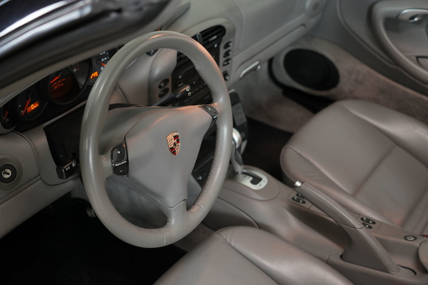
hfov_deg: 41.1
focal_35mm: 48
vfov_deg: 28.0
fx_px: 570
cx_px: 214
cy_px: 142
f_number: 2.8
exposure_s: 1/40
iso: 400
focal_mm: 32
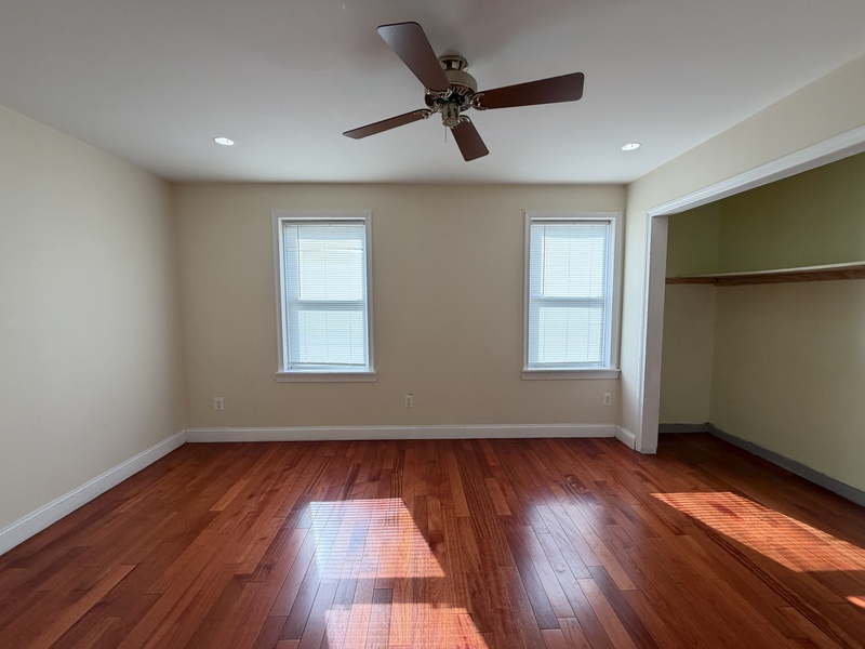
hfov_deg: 102.1
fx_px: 350
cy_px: 324
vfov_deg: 85.7
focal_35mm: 14
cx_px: 432
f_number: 2.2
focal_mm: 2.22
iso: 64
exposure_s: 1/173
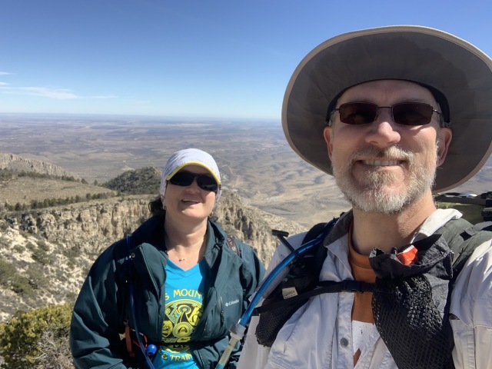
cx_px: 246
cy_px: 184
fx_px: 455
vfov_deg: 44.2
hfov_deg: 56.8
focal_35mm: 32
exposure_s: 1/691
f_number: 2.2
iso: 16
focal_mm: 2.87
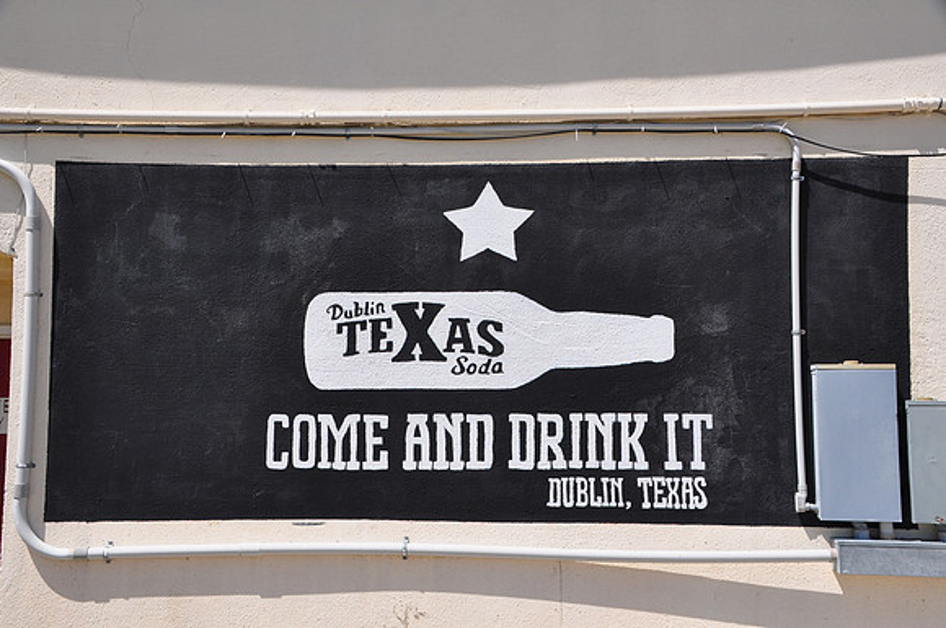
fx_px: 1220
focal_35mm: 46
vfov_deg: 28.9
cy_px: 314
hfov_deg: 42.4
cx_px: 473
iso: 200
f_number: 14
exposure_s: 1/160
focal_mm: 31
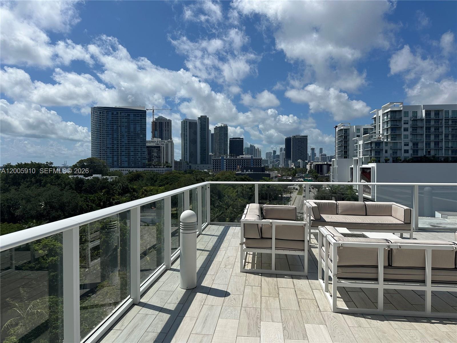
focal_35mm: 24
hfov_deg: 71.6
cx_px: 228
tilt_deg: -0.7
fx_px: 317
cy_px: 172
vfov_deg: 56.8
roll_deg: +0.1
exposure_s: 1/12048
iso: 80
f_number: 1.78
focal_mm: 6.86
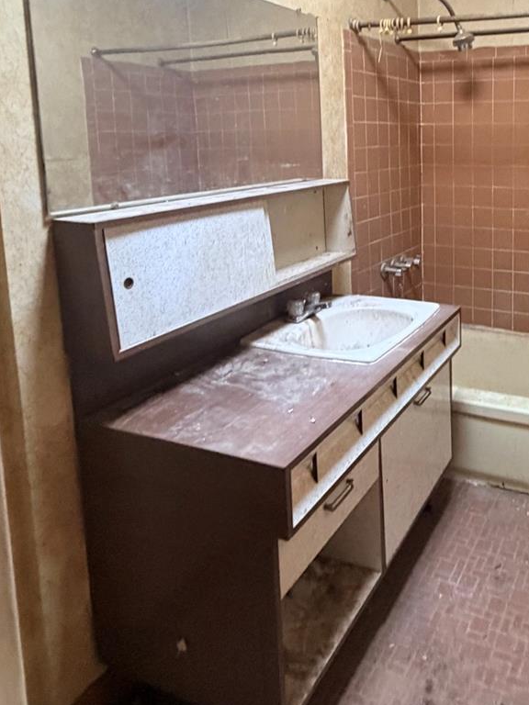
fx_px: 571
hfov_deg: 46.5
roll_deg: +0.3
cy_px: 202
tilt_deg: -6.3
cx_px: 440
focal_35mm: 28
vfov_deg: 60.9
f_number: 2.2
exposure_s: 1/60
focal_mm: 2.22
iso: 500
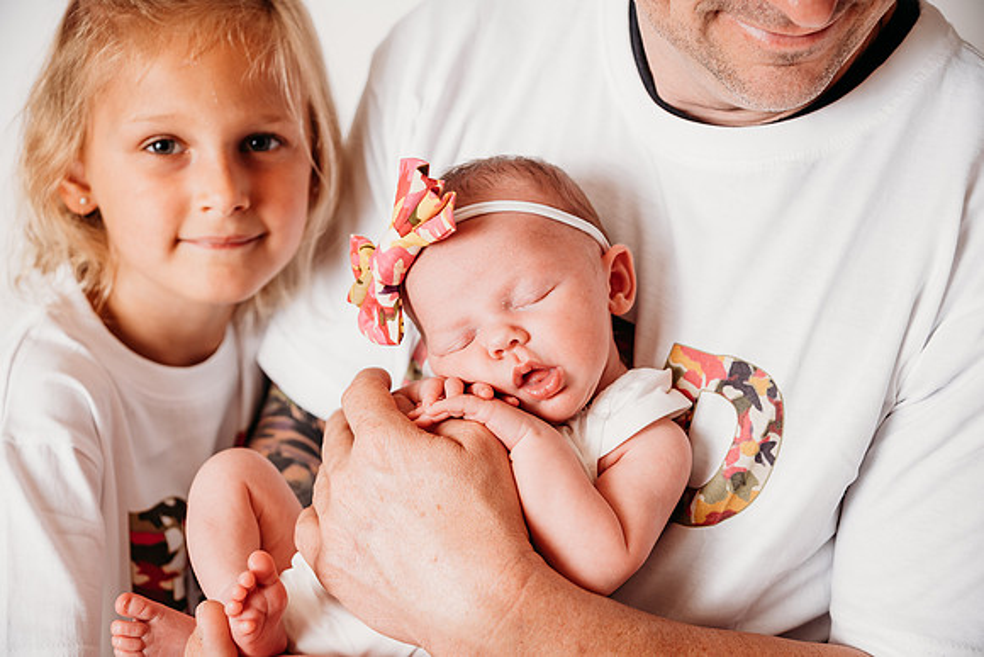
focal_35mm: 58
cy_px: 328
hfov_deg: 34.5
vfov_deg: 23.4
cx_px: 492
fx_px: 1586
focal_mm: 58
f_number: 4.5
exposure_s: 1/200
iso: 125
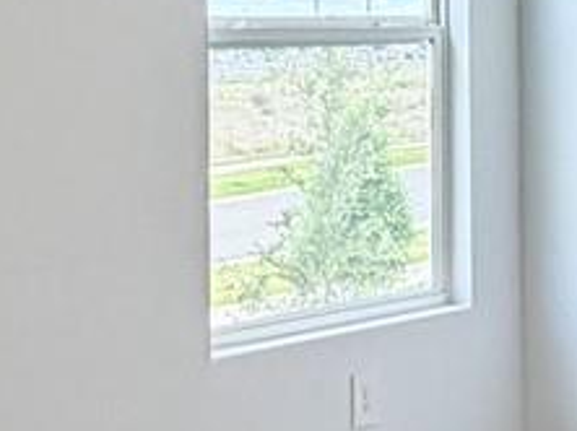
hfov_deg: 19.3
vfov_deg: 14.4
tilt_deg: +1.3
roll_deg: +0.4
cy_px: -16
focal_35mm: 101
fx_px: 1682
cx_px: 470
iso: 64
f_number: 2.2
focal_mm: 2.22
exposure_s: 1/120
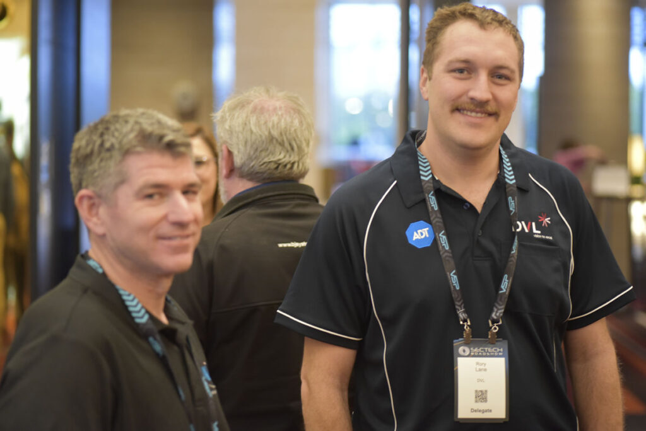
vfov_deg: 13.7
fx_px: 1795
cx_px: 323
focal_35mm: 100
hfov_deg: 20.4
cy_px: 216
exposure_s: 1/125
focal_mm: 100
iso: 3200
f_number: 2.8
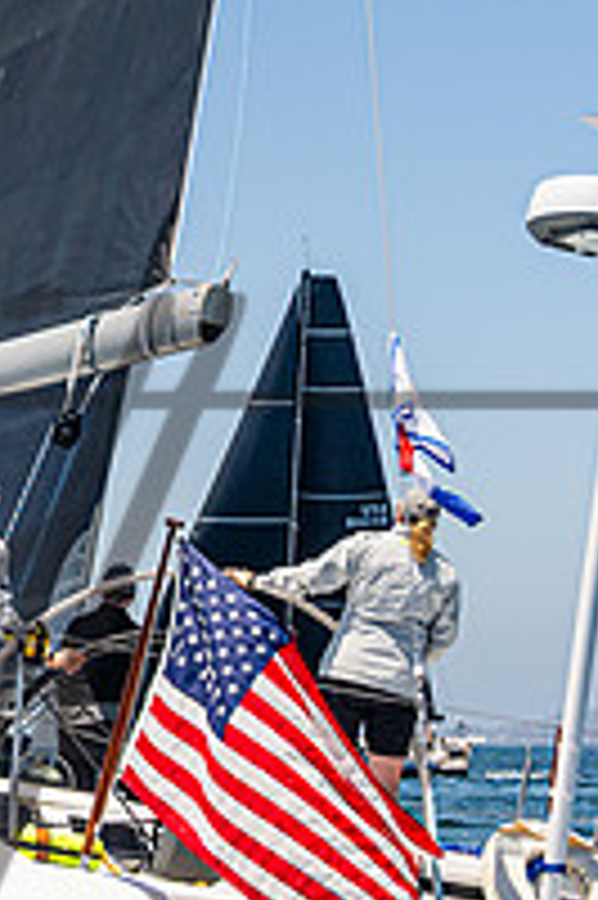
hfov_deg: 8.7
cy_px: 525
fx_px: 3893
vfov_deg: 13.2
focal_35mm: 156
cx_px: -88
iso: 500
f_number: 8
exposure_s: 1/2500
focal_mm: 41
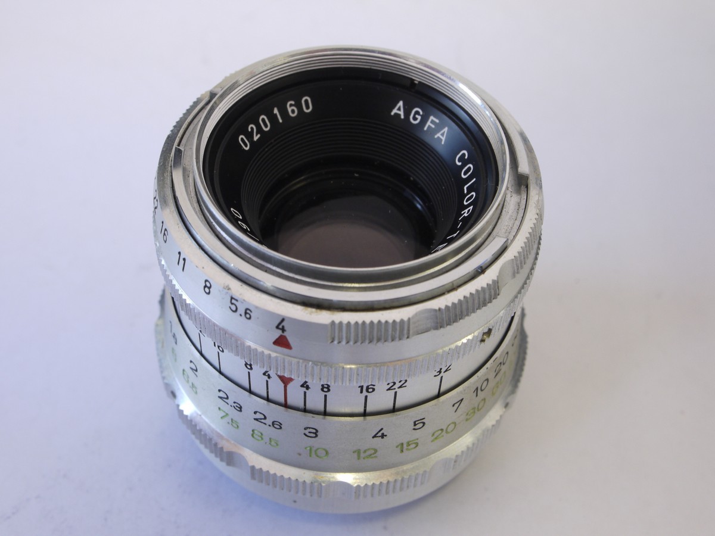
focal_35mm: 56
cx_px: 358
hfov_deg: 34.3
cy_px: 268
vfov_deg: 26.1
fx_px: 1157
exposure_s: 1/10
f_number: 10
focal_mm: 28
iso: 400
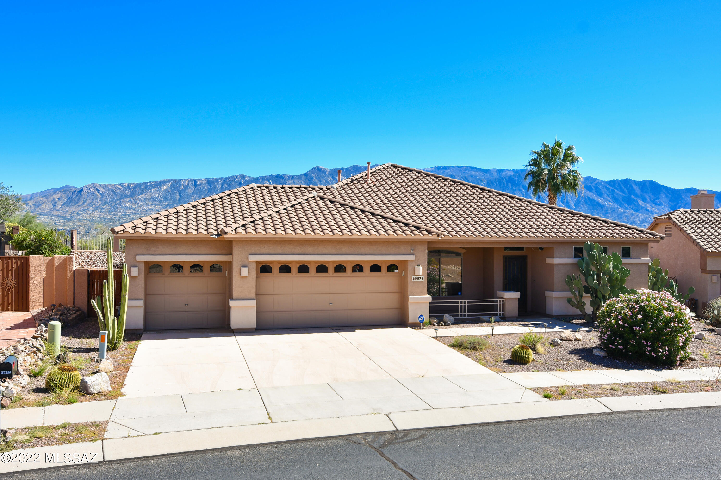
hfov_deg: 61.9
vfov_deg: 43.6
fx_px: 601
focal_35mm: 30
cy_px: 240
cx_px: 360
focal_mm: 20
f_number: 9
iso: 100
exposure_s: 1/320
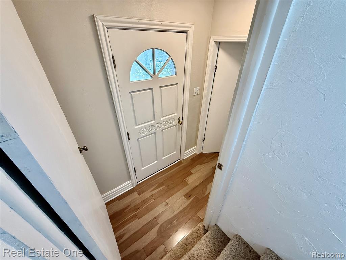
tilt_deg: -32.0
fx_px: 140
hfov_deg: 102.1
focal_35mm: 14
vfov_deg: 85.7
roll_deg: -0.4
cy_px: 130
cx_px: 173
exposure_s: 1/120
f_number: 2.2
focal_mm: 2.22
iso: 250
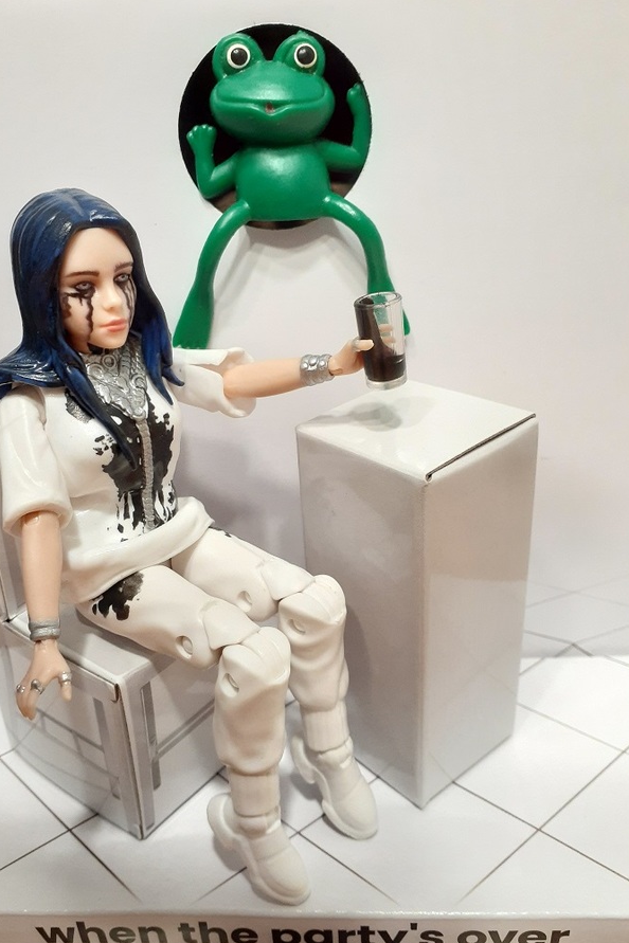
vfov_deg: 63.7
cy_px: 480
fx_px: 760
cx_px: 275
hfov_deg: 44.9
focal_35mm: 29
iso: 250
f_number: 1.9
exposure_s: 1/40
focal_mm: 3.6
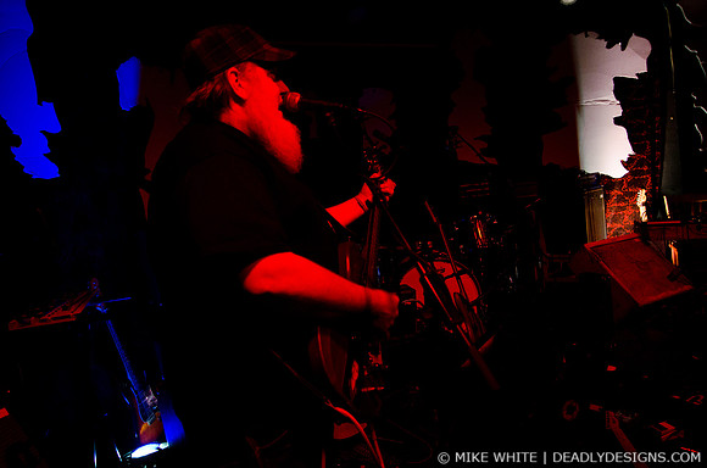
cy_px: 234
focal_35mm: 24
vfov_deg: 52.9
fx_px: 470
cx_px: 354
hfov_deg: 73.9
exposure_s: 1/50
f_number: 2.8
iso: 1600
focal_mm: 16
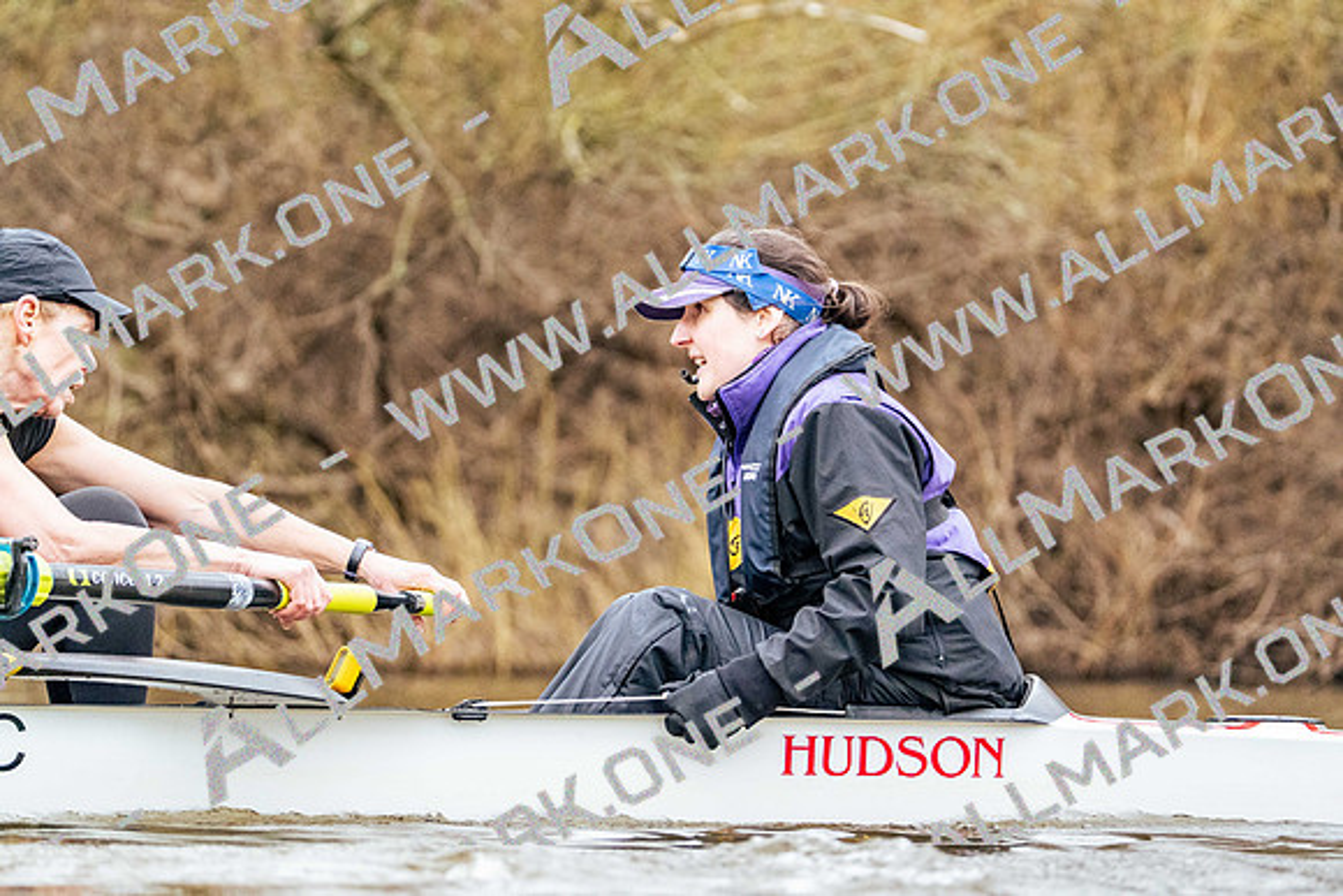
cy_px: 448
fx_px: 11977
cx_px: 672
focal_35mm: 321
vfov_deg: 4.3
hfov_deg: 6.4
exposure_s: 1/2000
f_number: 6.3
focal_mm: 321
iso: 10000
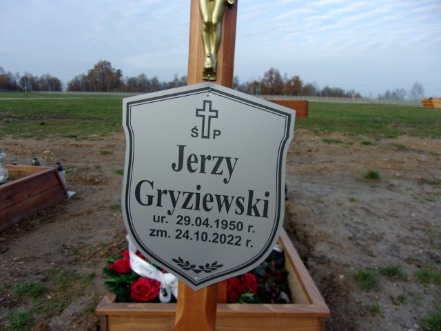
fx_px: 344
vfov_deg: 51.4
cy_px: 166
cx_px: 220
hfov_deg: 65.3
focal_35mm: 27
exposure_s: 1/350
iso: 80
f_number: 3
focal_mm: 4.9
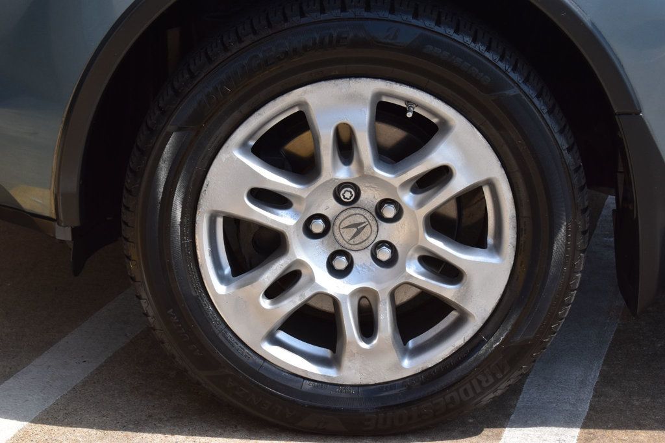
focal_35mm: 82
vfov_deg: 16.5
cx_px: 332
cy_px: 222
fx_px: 1523
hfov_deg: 24.6
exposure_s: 1/400
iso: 400
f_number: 11
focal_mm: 55
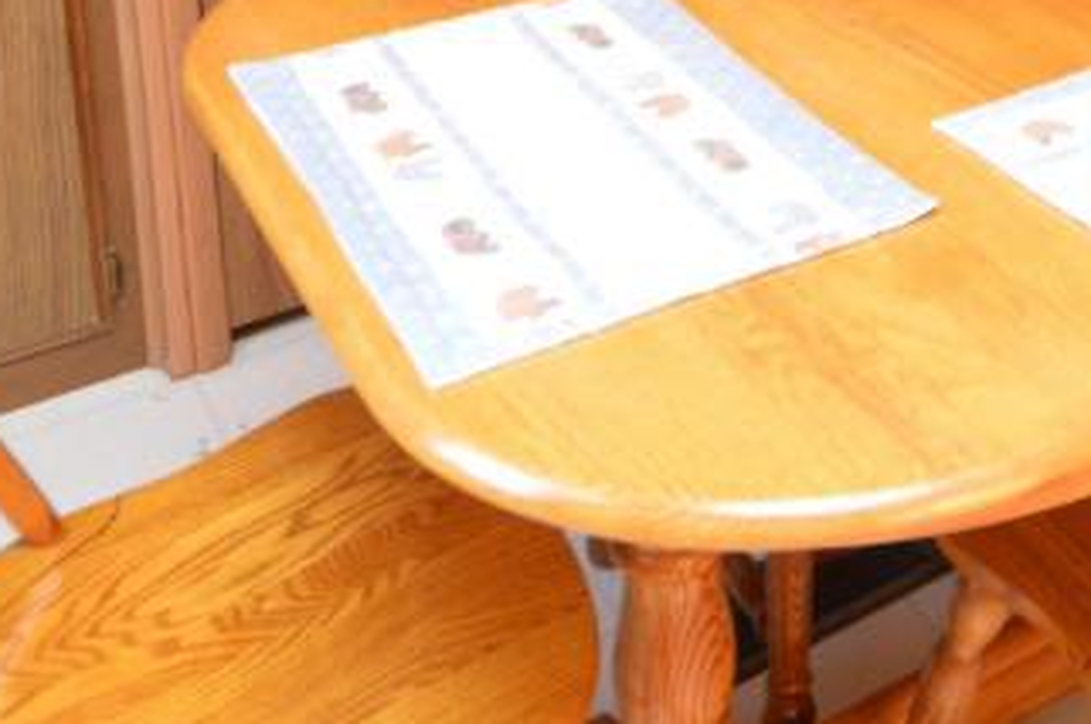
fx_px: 1634
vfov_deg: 21.8
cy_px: -282
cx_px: 1154
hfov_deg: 33.0
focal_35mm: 54
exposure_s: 1/60
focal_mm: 10
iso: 400
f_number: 4
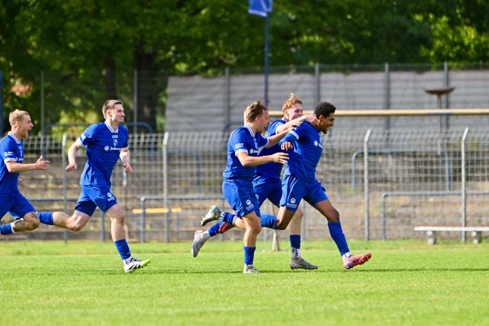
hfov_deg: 5.2
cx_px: 244
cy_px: 163
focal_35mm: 400
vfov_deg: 3.4
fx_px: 5433
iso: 640
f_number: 5.6
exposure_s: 1/1600
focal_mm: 400
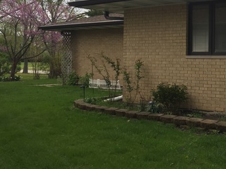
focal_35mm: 54
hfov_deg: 33.7
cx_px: 202
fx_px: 353
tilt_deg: +1.4
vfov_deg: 26.8
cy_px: 52
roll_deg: -1.2
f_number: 2.2
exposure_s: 1/476
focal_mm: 4.15
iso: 32
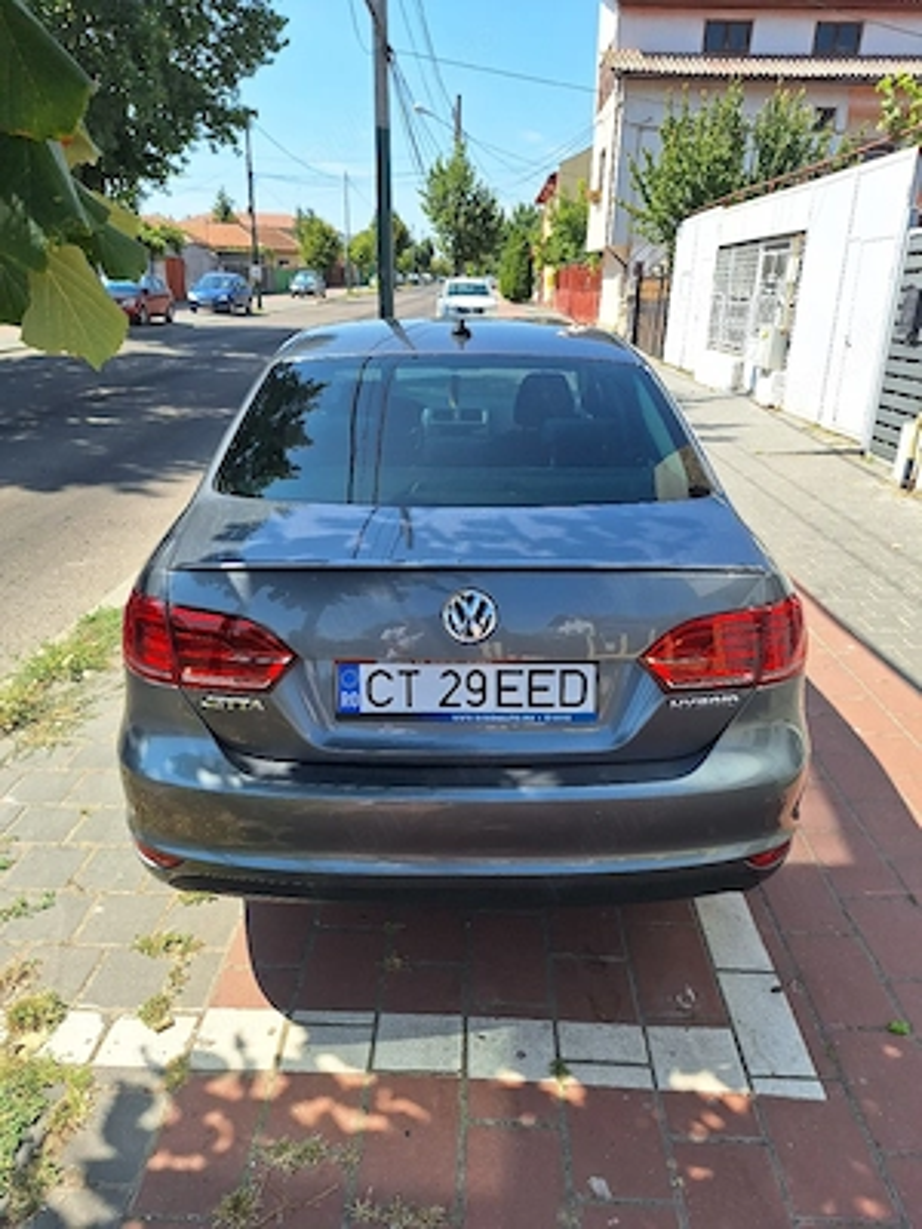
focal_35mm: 23
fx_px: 817
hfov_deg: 58.9
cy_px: 614
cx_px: 461
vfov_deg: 73.9
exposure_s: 1/2000
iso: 40
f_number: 1.8
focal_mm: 5.54
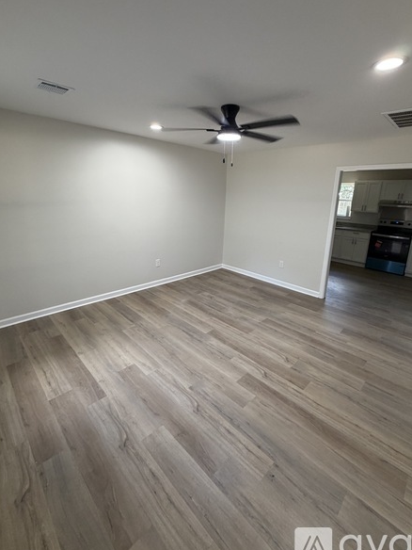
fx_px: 254
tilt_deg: -12.3
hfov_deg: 78.1
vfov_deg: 94.3
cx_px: 212
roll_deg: -1.9
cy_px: 251
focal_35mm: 16
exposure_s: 1/60
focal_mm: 2.22
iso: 160
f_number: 2.2
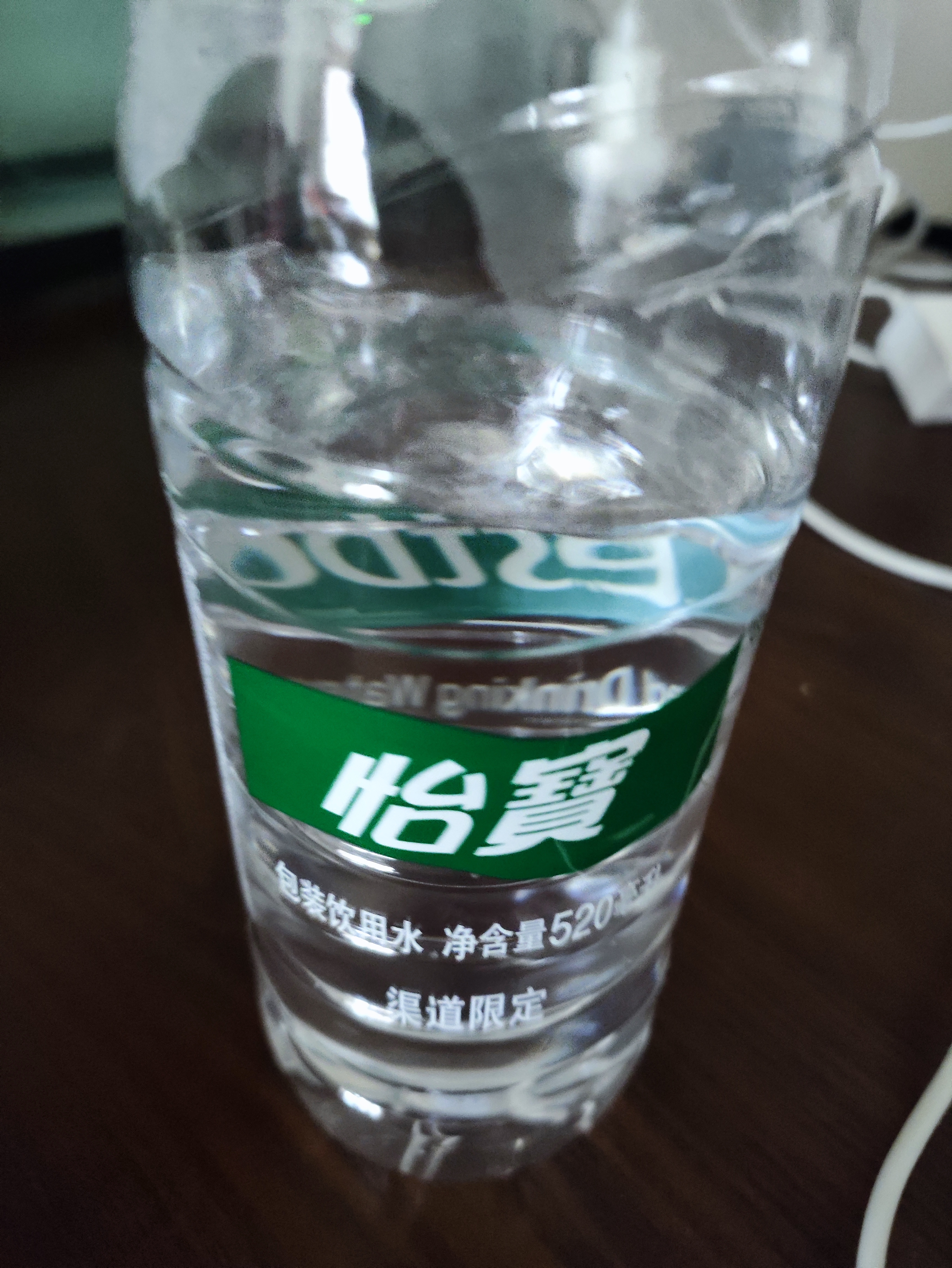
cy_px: 634
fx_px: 916
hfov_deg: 54.9
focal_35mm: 25
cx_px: 476
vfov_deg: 69.4
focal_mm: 4.71
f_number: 1.79
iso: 2877
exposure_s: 1/16.7
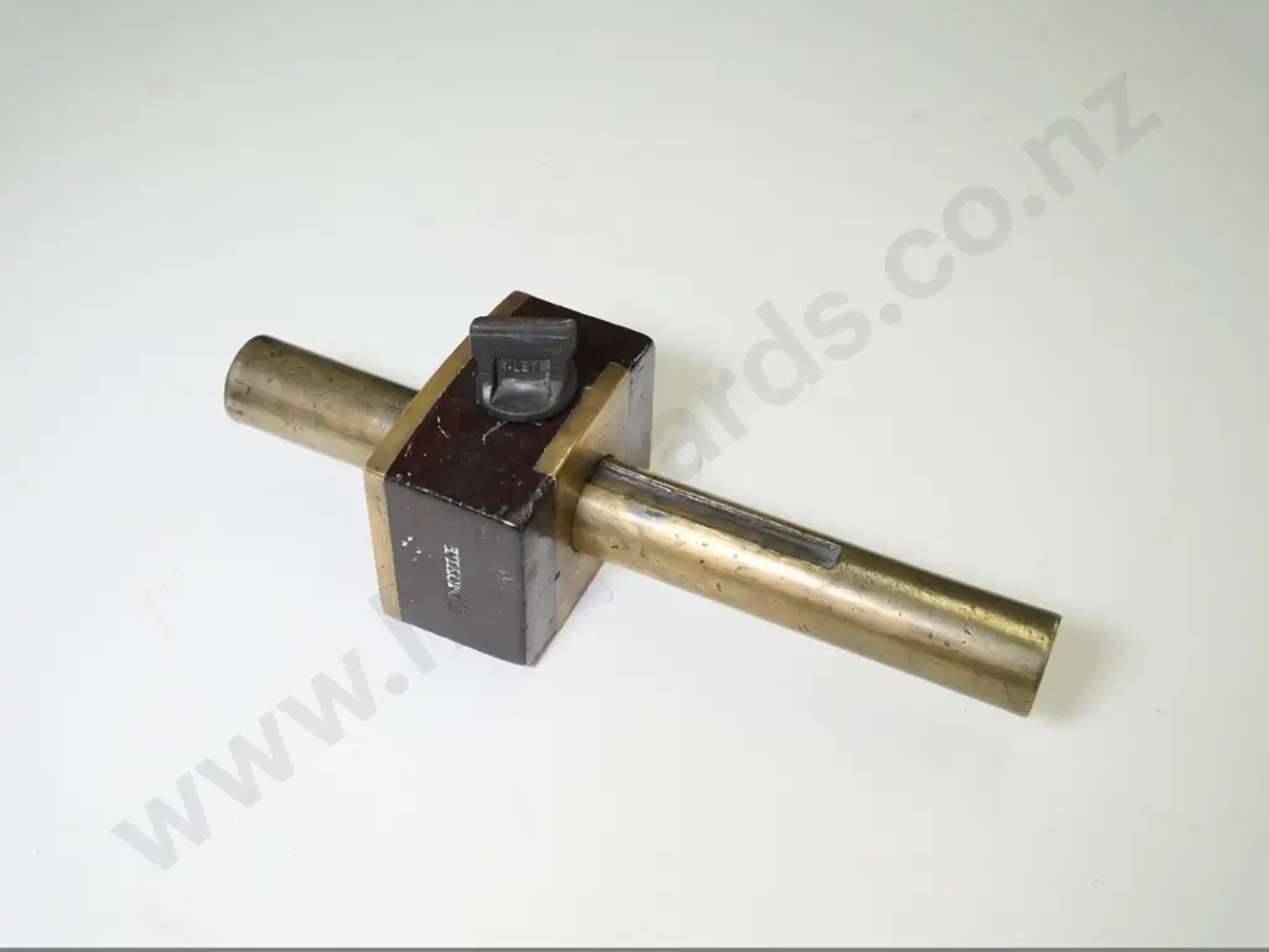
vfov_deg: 39.7
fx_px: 1320
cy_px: 476
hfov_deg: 51.4
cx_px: 634
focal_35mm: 36
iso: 3200
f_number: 4.5
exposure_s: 1/640
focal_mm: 18
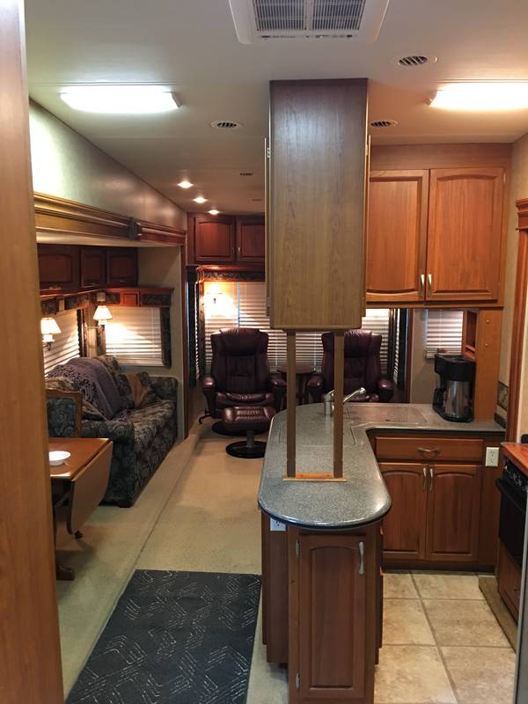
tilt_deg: -8.6
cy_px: 352
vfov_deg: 61.7
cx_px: 264
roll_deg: +1.4
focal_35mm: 29
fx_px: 590
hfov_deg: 48.2
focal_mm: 4.15
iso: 64
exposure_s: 1/4
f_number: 2.2
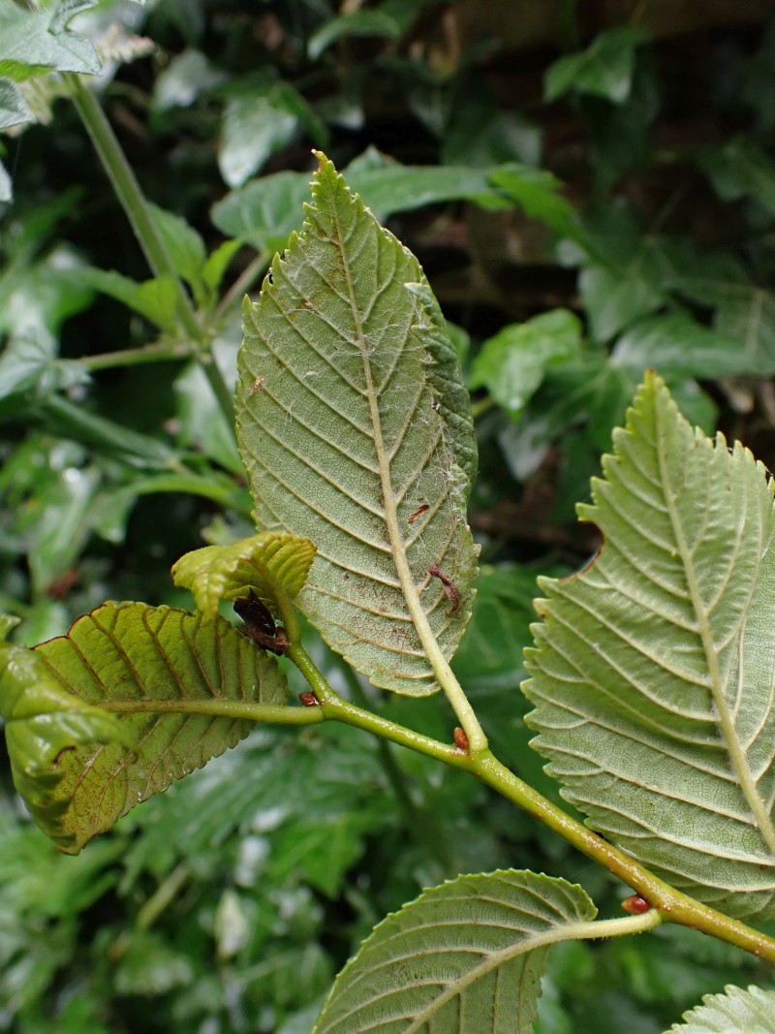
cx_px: 388
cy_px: 517
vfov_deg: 60.0
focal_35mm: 30
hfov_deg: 46.8
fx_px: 896
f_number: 3.2
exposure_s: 1/400
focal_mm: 5.4
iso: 320
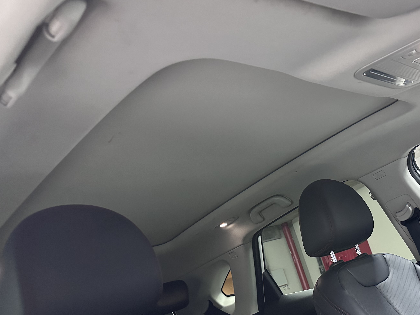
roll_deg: +19.8
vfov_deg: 38.1
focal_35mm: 37
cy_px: 219
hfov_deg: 48.4
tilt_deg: +8.1
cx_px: 311
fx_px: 449
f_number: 1.78
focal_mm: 6.86
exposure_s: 1/50
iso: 800
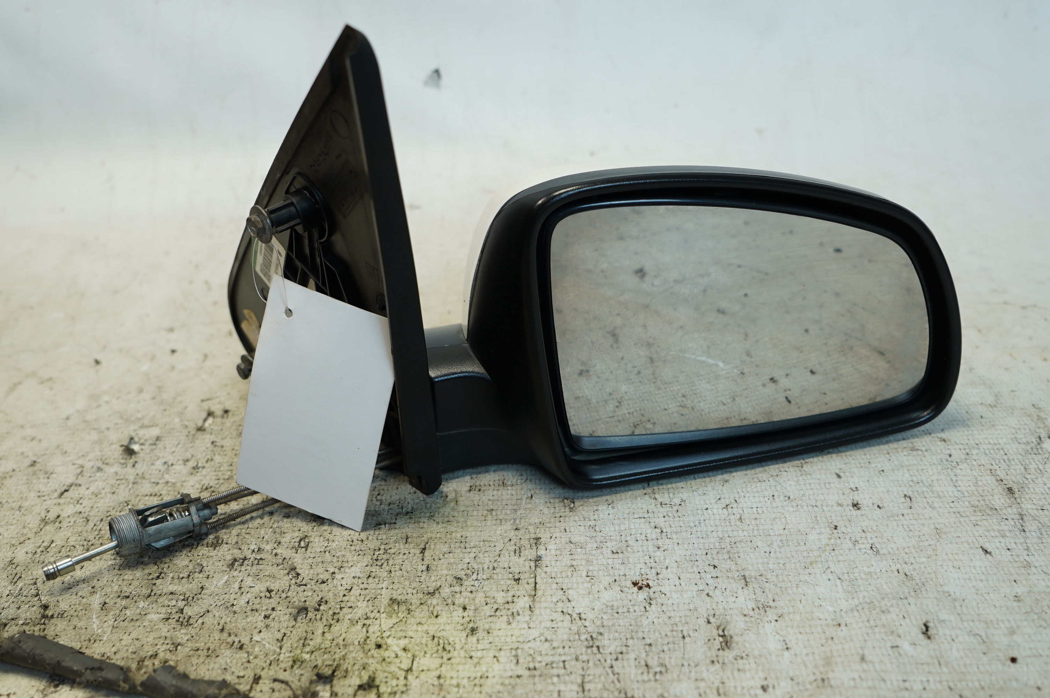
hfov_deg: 53.2
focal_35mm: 36
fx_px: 1049
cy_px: 349
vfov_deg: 36.8
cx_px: 525
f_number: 4
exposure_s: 1/60
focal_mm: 24
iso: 200
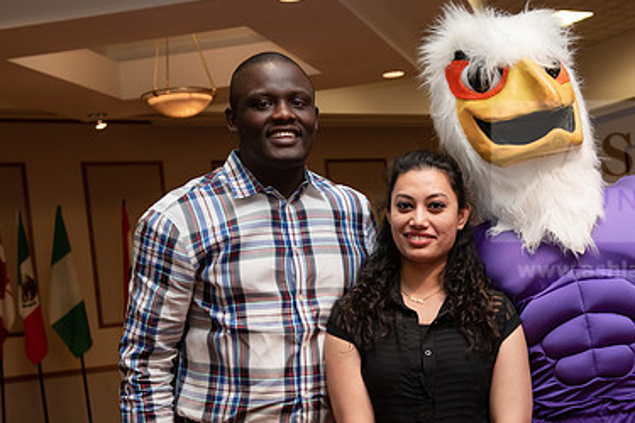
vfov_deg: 20.8
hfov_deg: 30.6
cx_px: 440
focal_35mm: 65
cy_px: 305
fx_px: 1146
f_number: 5.6
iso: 1600
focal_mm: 42
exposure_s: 1/200
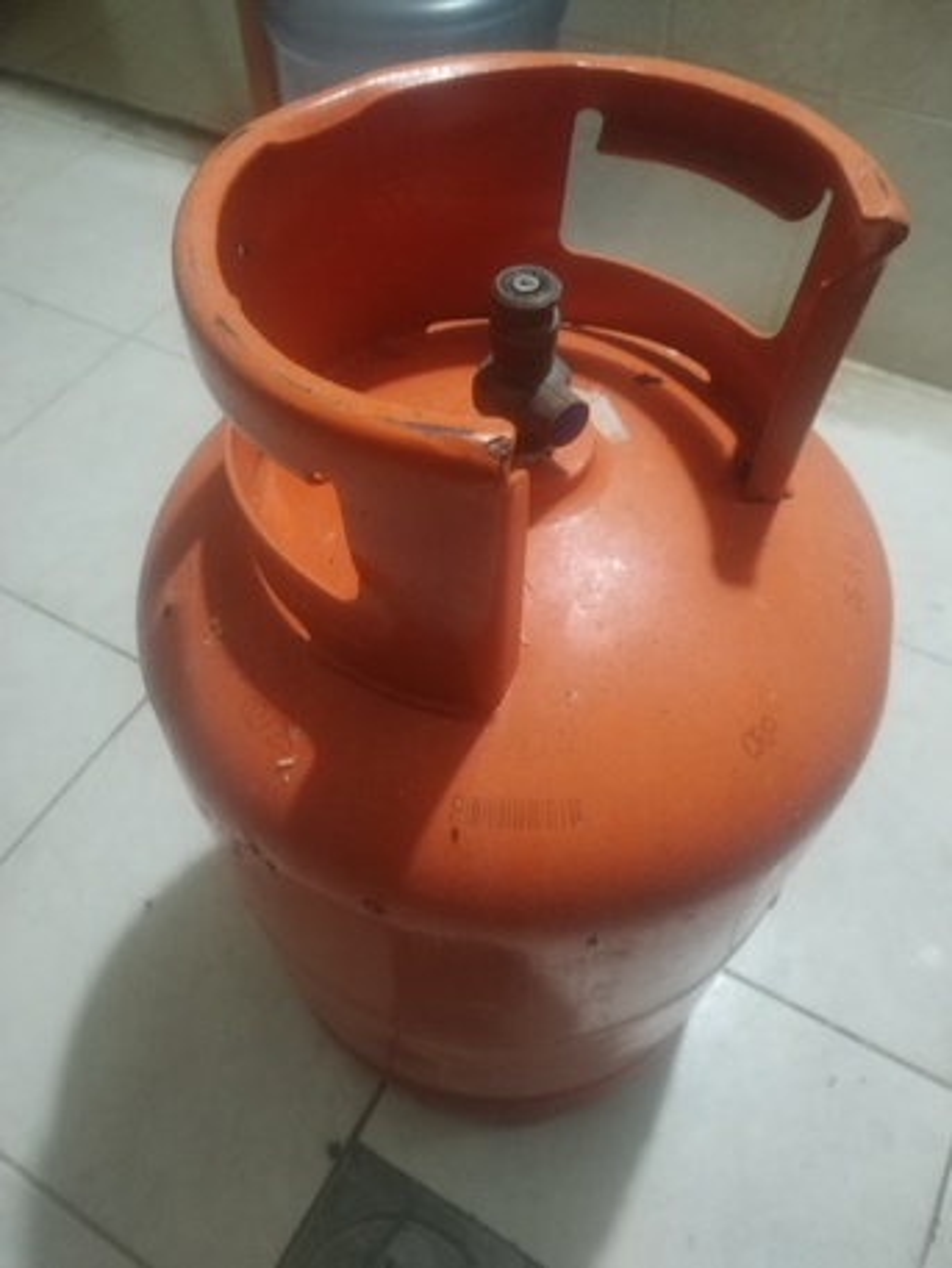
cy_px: 634
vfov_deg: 67.3
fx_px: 953
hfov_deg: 53.1
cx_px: 476
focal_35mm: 26
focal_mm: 4.75
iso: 1272
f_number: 1.8
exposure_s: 1/25
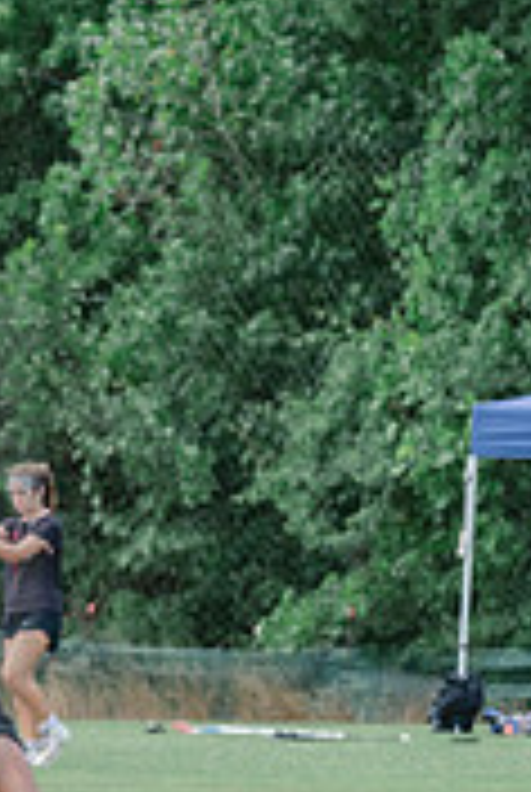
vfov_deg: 2.6
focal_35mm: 783
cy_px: 690
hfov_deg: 1.8
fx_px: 17255
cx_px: -508
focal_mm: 200
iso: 400
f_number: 4.5
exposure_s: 1/1250
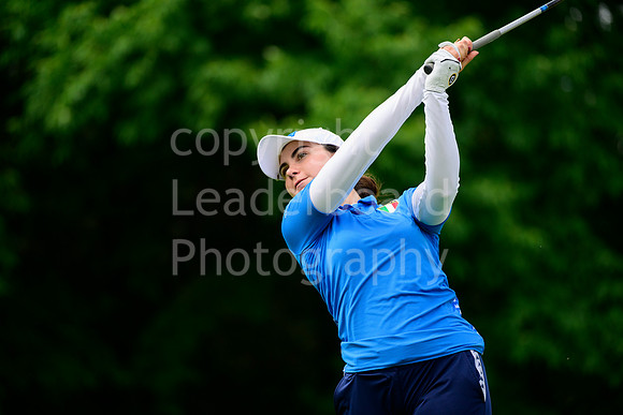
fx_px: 4846
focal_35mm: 280
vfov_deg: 4.9
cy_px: 208
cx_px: 312
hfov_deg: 7.4
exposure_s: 1/2000
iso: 1000
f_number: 5.3
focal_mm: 280
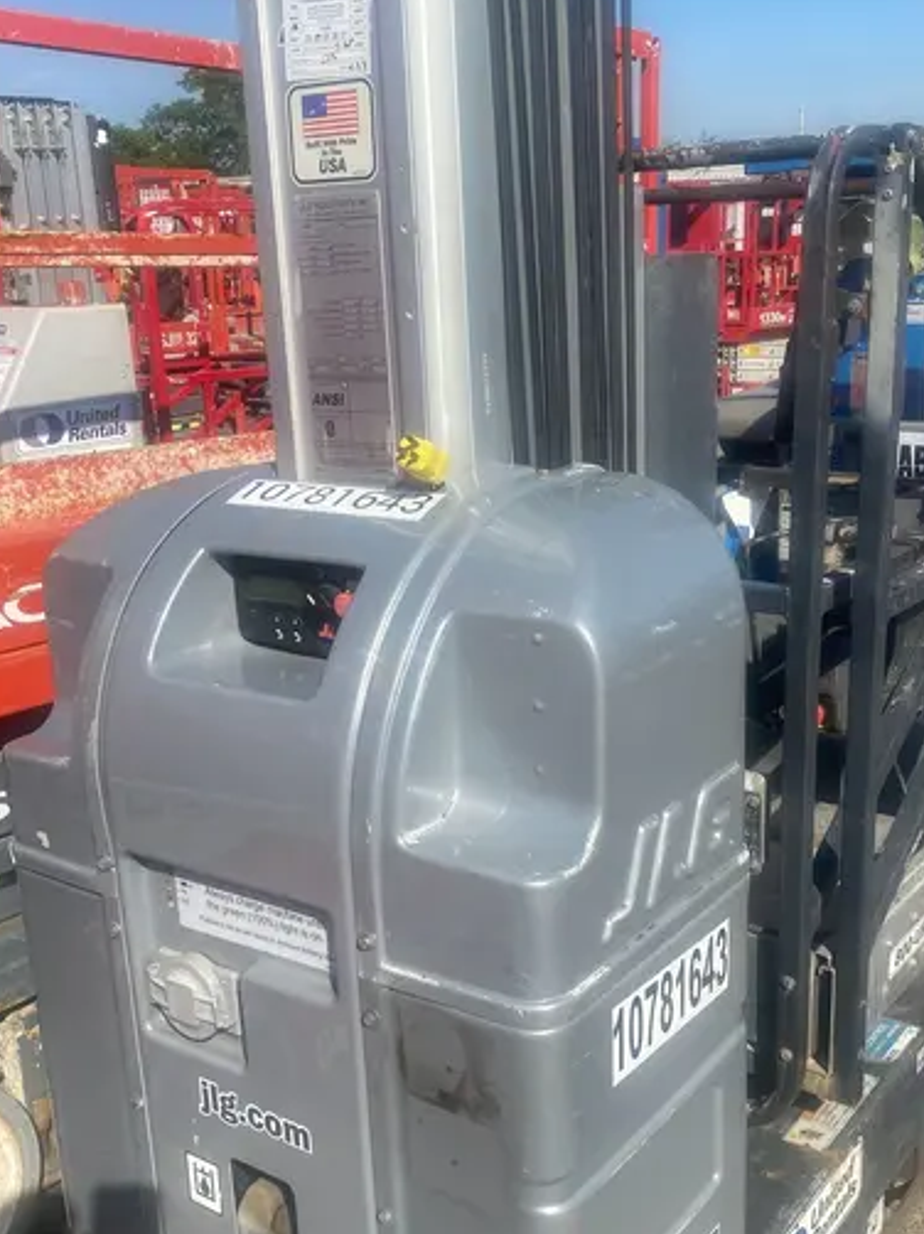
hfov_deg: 37.7
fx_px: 1354
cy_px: 682
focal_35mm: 38
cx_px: 501
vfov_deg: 48.9
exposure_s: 1/3731
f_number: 1.8
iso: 32
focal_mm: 4.25
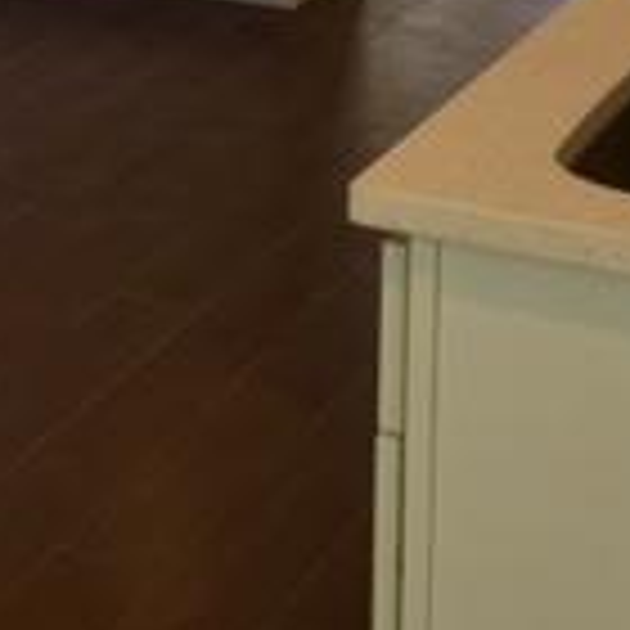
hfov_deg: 13.5
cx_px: -459
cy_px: -284
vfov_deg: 14.1
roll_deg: +0.3
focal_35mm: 117
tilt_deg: -7.8
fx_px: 2409
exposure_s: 1/60
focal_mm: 4.15
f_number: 2.2
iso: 32
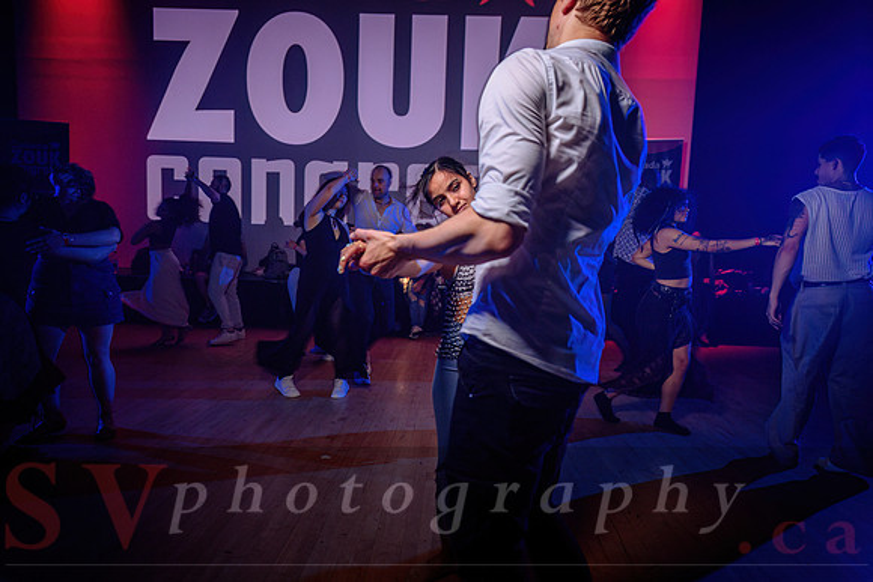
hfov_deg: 73.7
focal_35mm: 24
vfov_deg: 53.2
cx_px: 436
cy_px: 291
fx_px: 582
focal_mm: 24
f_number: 2.8
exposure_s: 1/40
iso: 800
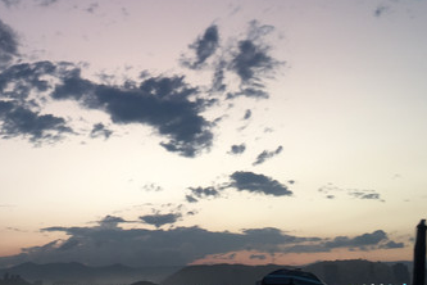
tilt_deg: +20.2
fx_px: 688
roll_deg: -0.8
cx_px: 121
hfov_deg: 34.0
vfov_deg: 23.0
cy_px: 48
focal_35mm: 58
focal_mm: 4.15
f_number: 2.2
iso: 32
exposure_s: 1/60
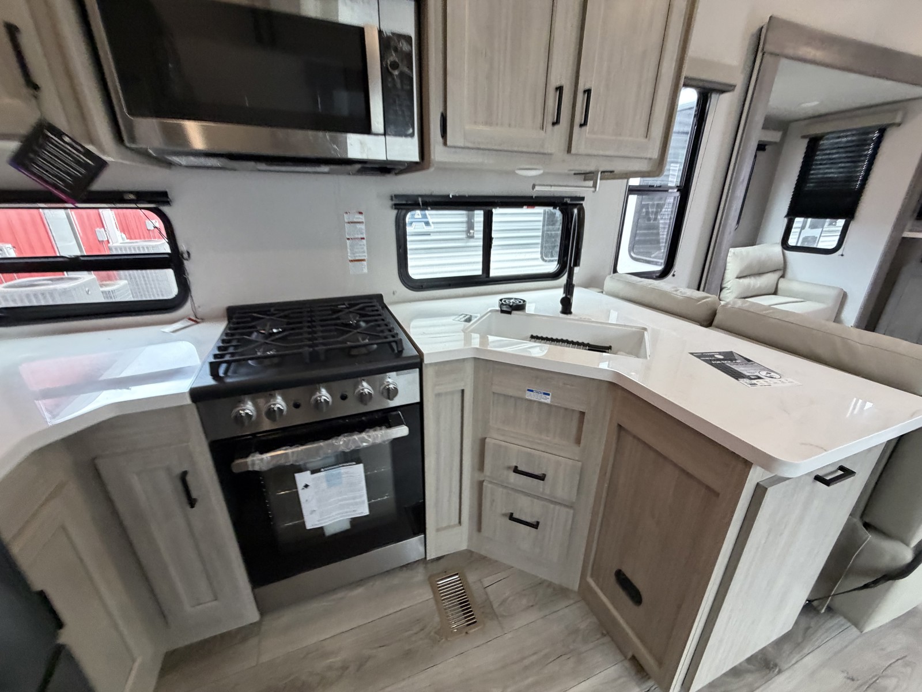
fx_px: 373
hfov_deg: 102.1
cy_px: 346
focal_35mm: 14
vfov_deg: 85.7
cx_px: 461
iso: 320
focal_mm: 2.22
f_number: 2.2
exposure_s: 1/51
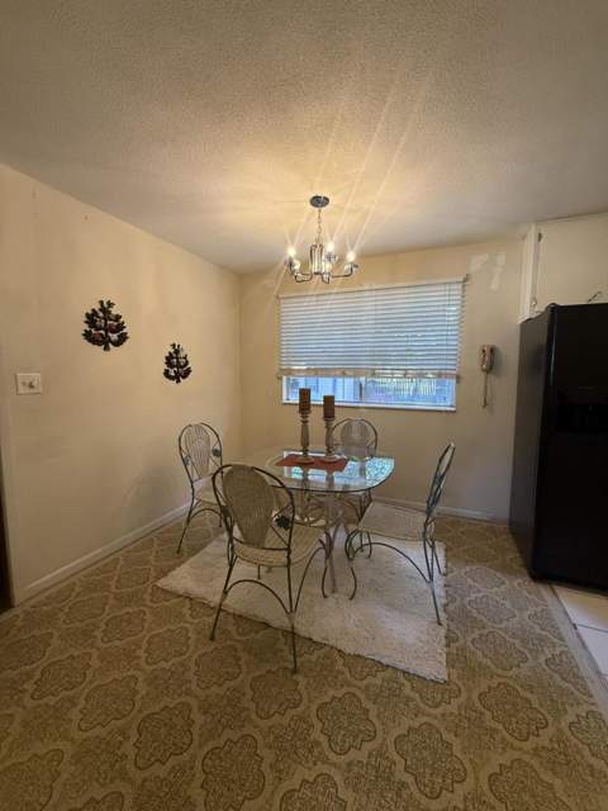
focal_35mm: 14
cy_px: 406
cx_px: 304
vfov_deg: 102.1
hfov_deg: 85.7
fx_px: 328
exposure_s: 1/120
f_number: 2.2
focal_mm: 2.22
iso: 320
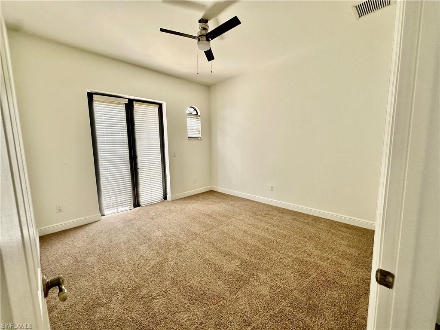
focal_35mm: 14
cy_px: 165
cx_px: 220
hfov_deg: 102.1
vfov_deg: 85.7
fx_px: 178
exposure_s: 1/120
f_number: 2.2
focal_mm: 2.22
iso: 125
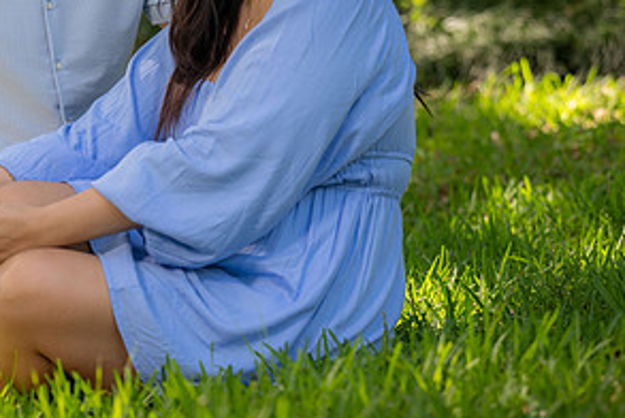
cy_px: 89
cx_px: 198
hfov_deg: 10.7
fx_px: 3337
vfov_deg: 7.2
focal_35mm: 192
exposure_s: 1/125
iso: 100
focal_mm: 97
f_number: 3.2
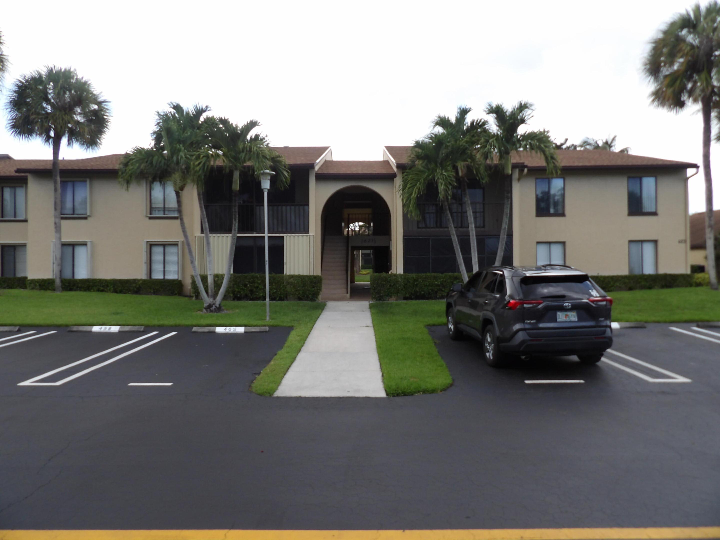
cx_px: 360
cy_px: 270
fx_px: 499
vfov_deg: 56.8
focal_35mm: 24
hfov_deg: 71.6
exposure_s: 1/413
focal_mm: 4.3
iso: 100
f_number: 3.2
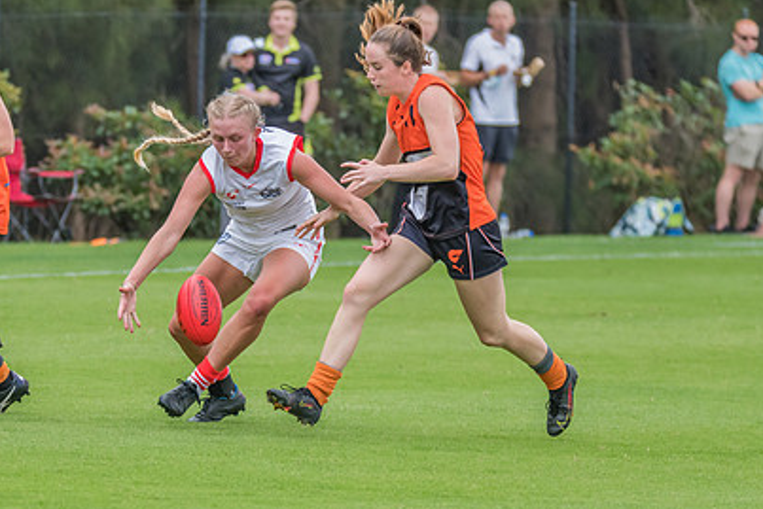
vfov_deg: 2.9
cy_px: 257
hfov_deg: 4.3
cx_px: 185
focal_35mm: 480
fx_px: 10176
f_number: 6.3
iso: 1000
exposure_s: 1/1600
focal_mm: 260
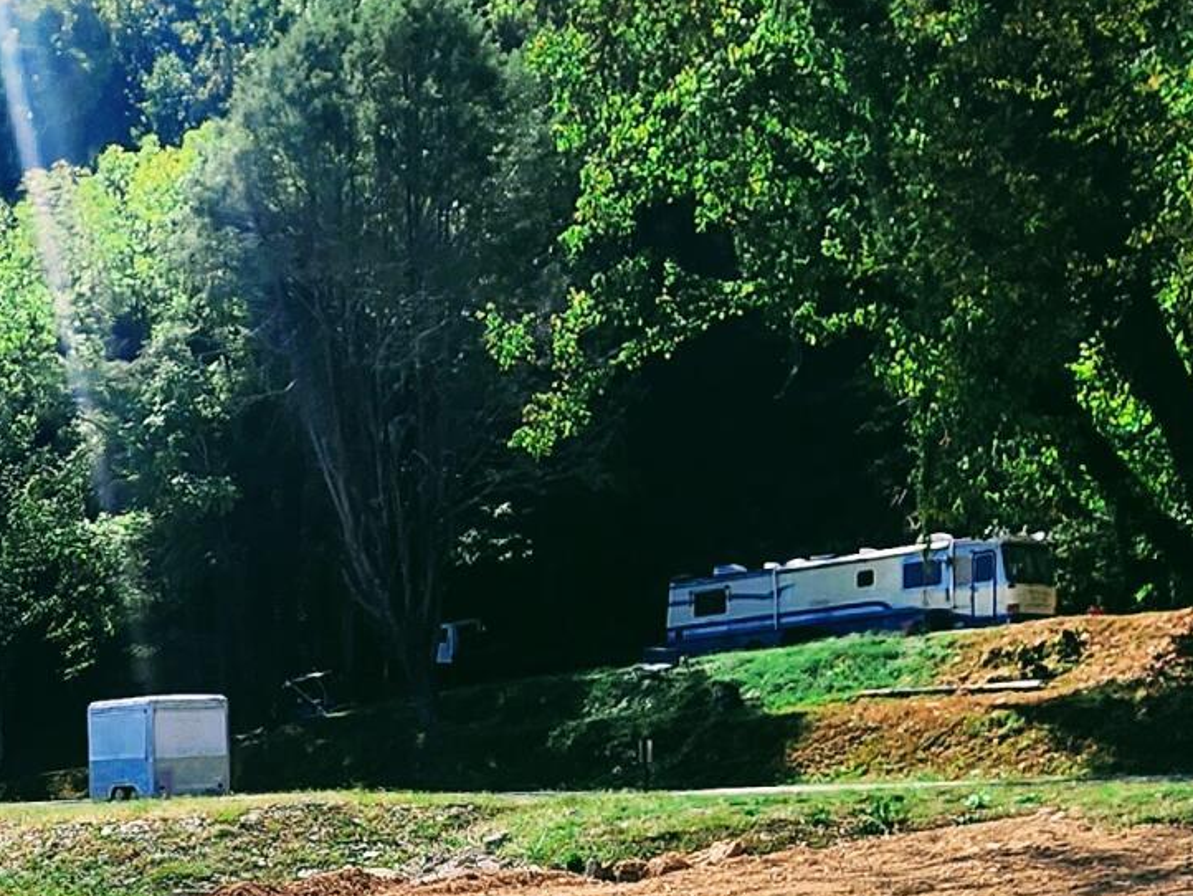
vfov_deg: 24.8
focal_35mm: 54
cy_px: 1035
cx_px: -13
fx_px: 1862
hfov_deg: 32.5
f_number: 2.2
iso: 50
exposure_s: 1/1824
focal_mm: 2.2
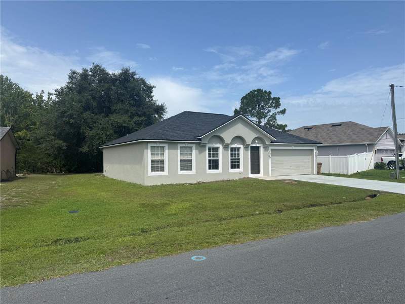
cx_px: 202
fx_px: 281
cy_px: 152
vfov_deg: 56.8
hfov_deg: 71.6
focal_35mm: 24
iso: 80
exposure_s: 1/4608
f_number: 1.78
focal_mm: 6.76
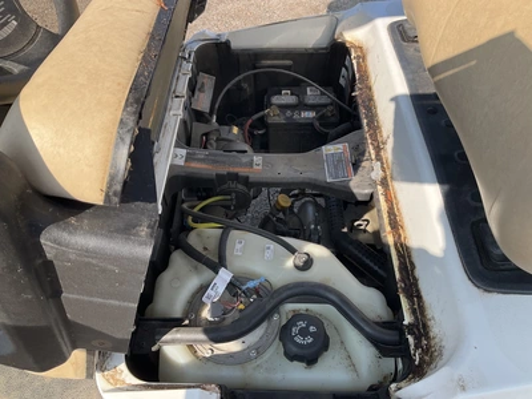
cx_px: 266
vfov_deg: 48.2
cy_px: 200
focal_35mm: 29
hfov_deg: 61.7
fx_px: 446
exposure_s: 1/529
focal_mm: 3
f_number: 1.8
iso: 25
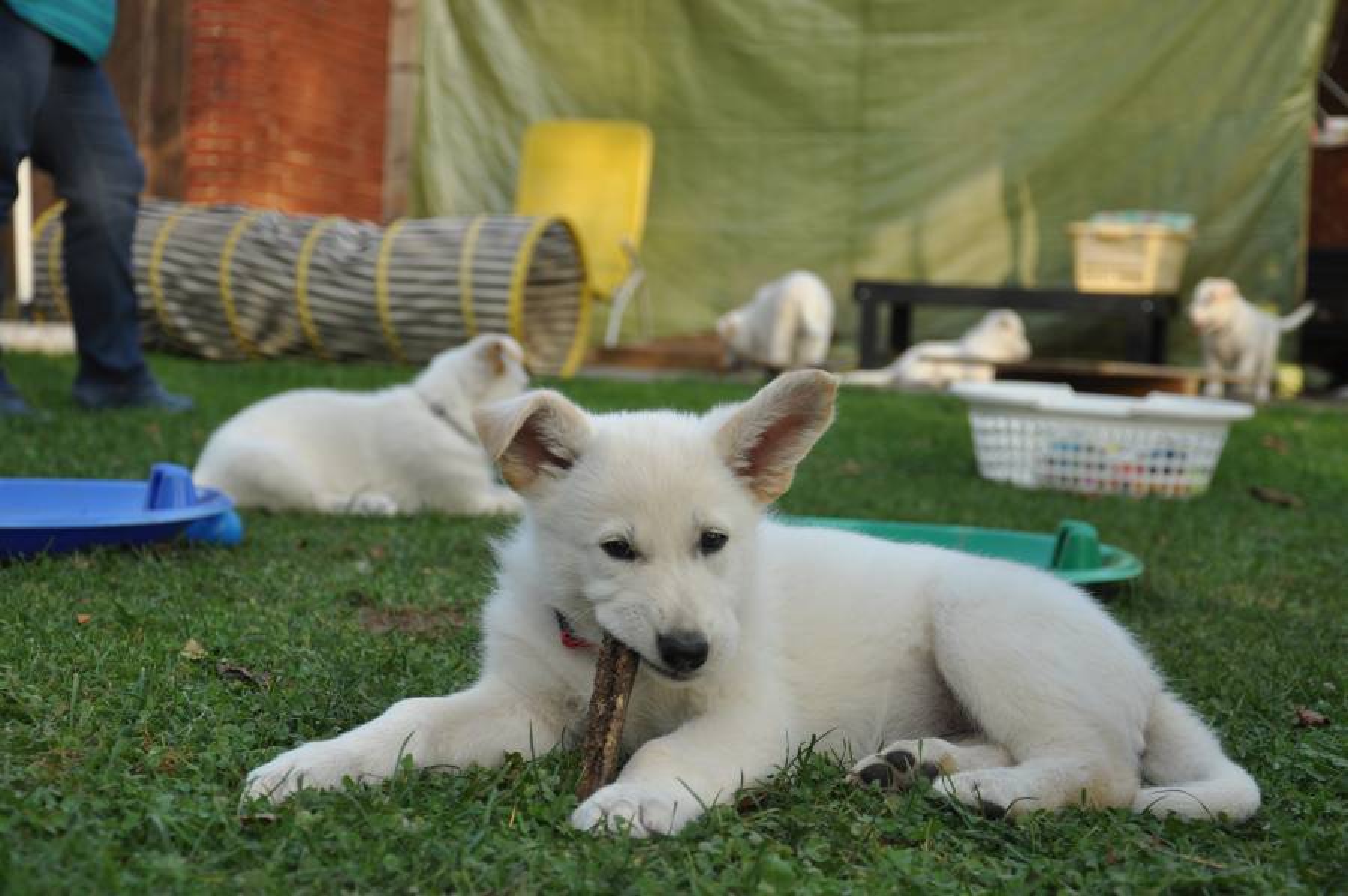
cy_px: 448
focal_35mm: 68
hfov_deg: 29.9
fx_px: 2525
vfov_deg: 20.1
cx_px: 674
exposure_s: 1/200
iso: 200
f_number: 5.6
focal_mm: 45
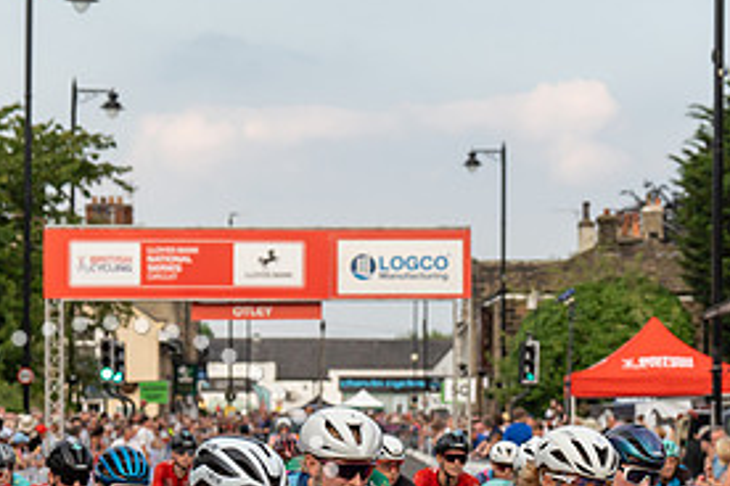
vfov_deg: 9.3
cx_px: 521
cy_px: 429
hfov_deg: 13.9
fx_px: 2981
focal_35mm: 147
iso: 500
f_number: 5
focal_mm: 70
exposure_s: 1/1250
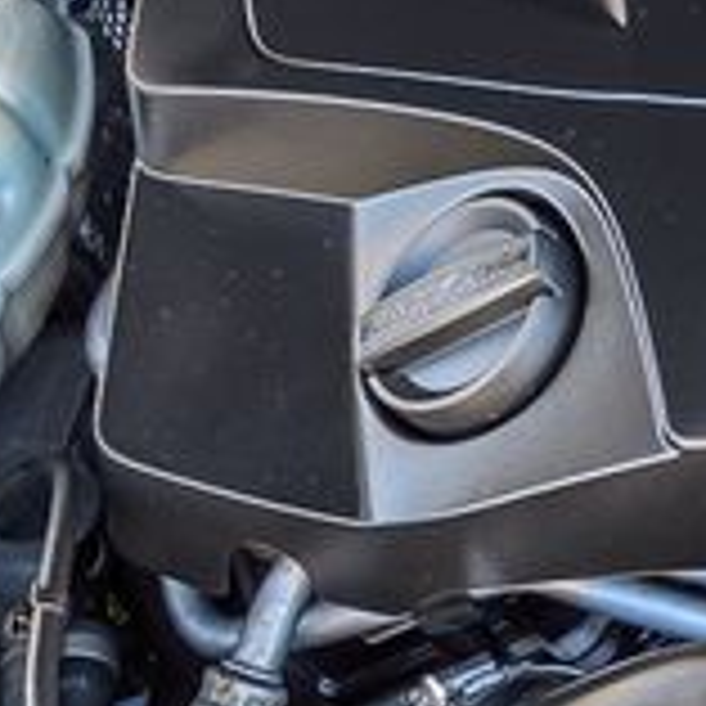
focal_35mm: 144
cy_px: -16
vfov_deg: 12.0
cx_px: 1100
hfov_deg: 11.6
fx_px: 3323
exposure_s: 1/160
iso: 400
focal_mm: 24
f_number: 4
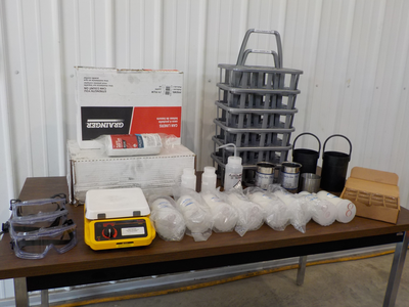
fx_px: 354
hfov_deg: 60.0
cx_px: 204
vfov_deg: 46.8
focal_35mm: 30
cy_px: 154
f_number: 3.3
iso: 125
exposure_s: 1/50
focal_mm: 4.1
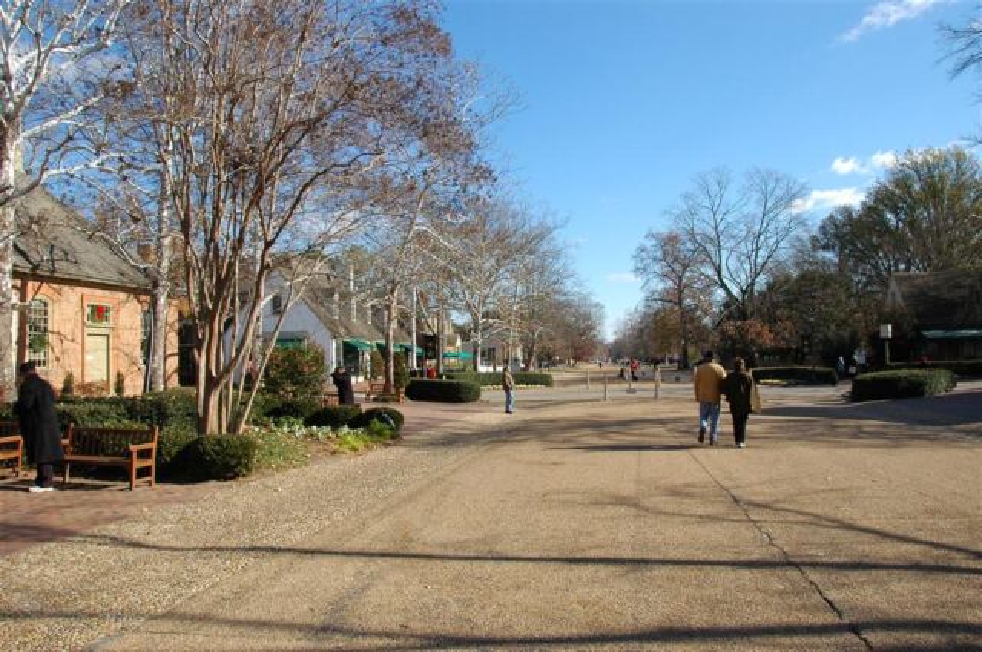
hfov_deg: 67.4
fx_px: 736
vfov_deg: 47.8
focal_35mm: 27
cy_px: 326
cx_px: 491
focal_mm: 18
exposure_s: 1/250
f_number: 10
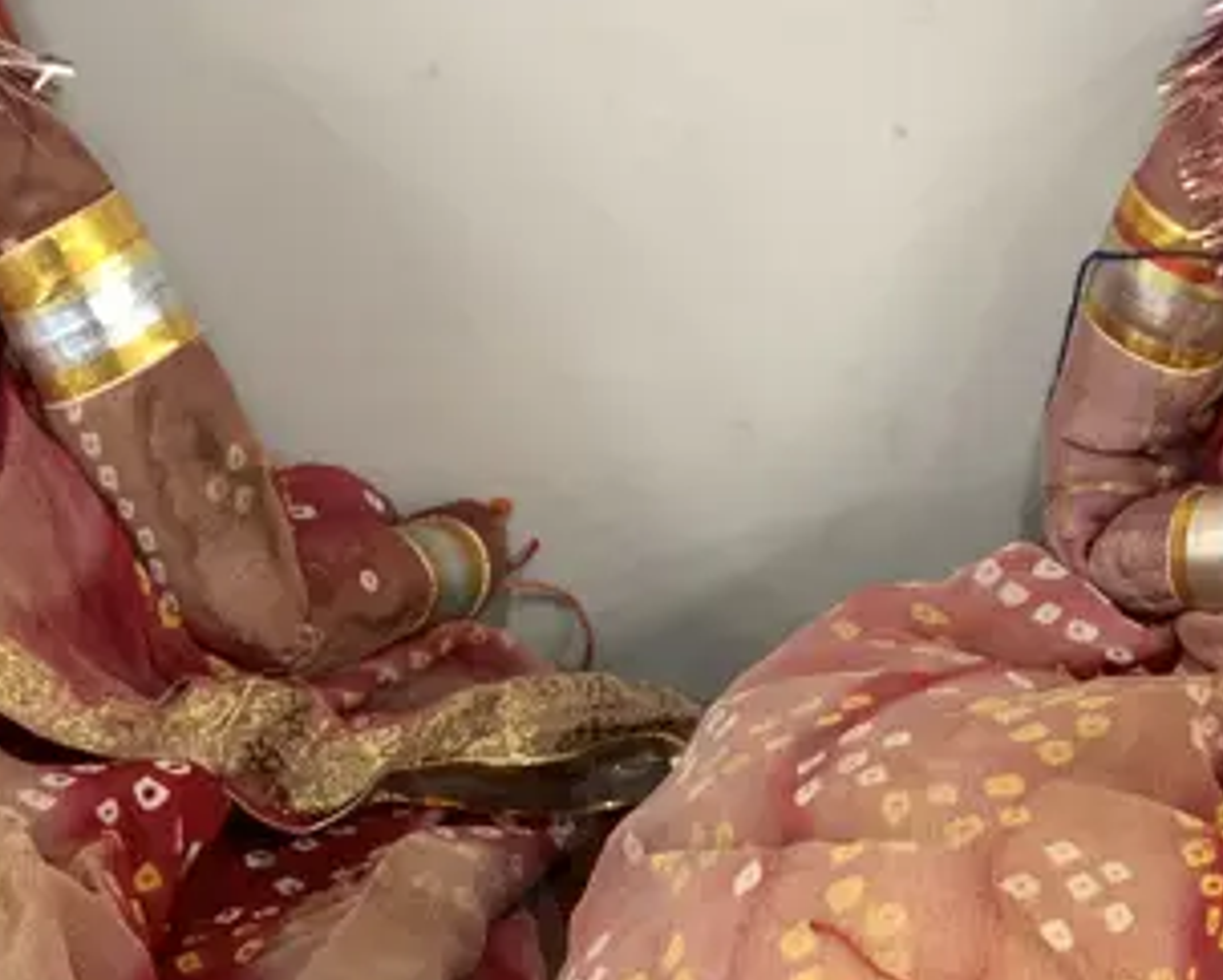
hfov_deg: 22.0
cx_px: 911
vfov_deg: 17.8
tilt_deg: -39.3
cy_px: 628
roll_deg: -3.3
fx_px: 3115
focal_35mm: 86
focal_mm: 4.25
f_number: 1.8
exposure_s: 1/50
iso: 100
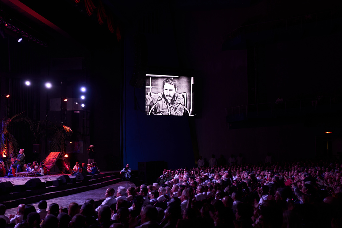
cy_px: 114
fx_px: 456
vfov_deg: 28.1
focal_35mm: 48
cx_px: 171
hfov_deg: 41.1
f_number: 2.8
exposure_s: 1/30
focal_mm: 48
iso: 250
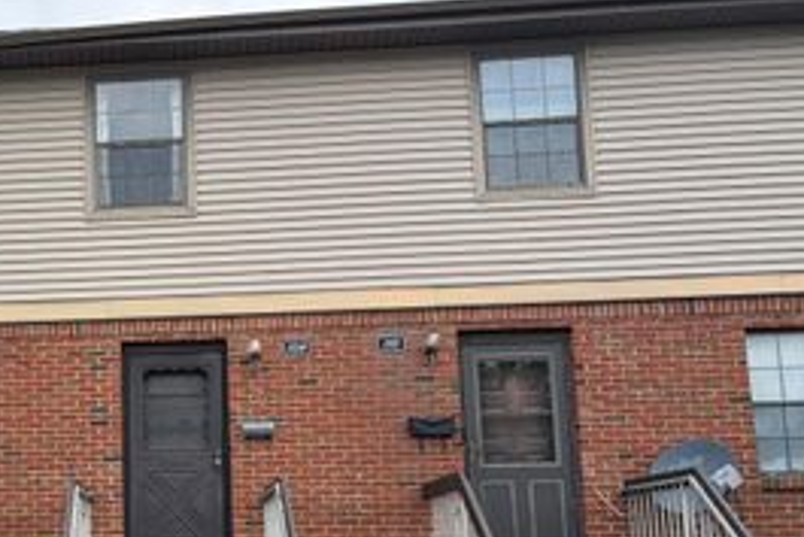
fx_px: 1140
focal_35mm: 51
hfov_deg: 36.1
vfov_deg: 26.2
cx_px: 58
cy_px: 402
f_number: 1.6
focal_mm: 5.96
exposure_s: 1/1626
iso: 64
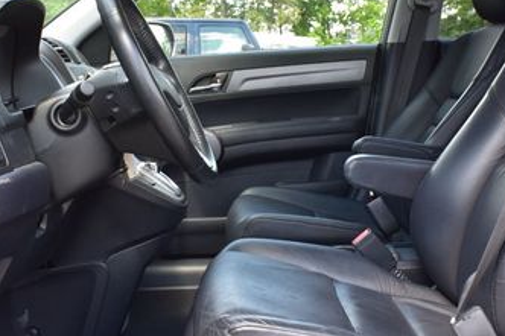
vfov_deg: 26.0
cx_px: 230
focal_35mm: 52
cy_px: 161
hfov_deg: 38.2
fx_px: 729
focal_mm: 18
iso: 400
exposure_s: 1/60
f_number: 8
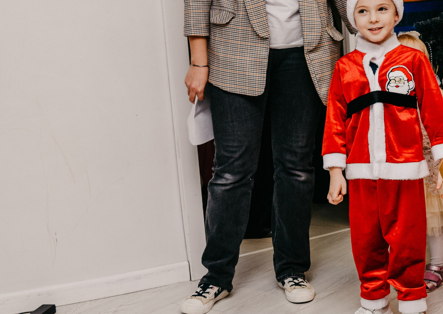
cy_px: 170
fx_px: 1017
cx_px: 444
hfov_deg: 23.5
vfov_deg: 17.6
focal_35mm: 81
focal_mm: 32
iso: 320
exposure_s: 1/160
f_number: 4.5
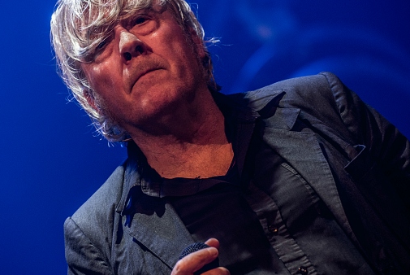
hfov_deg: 7.2
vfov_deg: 4.8
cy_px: 103
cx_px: 180
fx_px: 3250
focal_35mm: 285
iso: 1600
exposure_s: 1/100
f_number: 4.5
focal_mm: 200
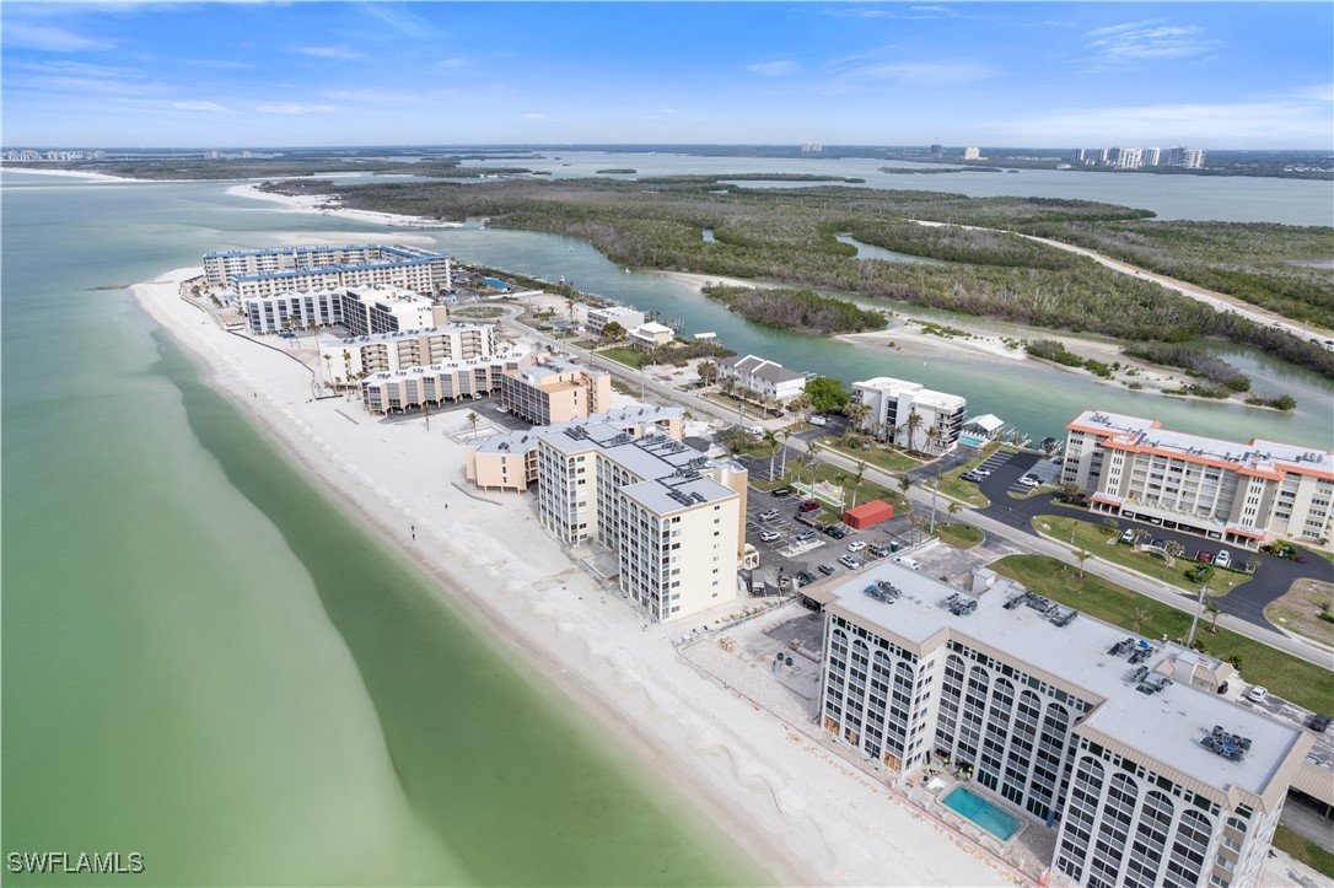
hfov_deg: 78.6
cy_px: 444
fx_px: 815
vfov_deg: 57.2
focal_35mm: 22
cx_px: 667
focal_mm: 8.38
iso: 100
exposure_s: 1/3000
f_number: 2.8
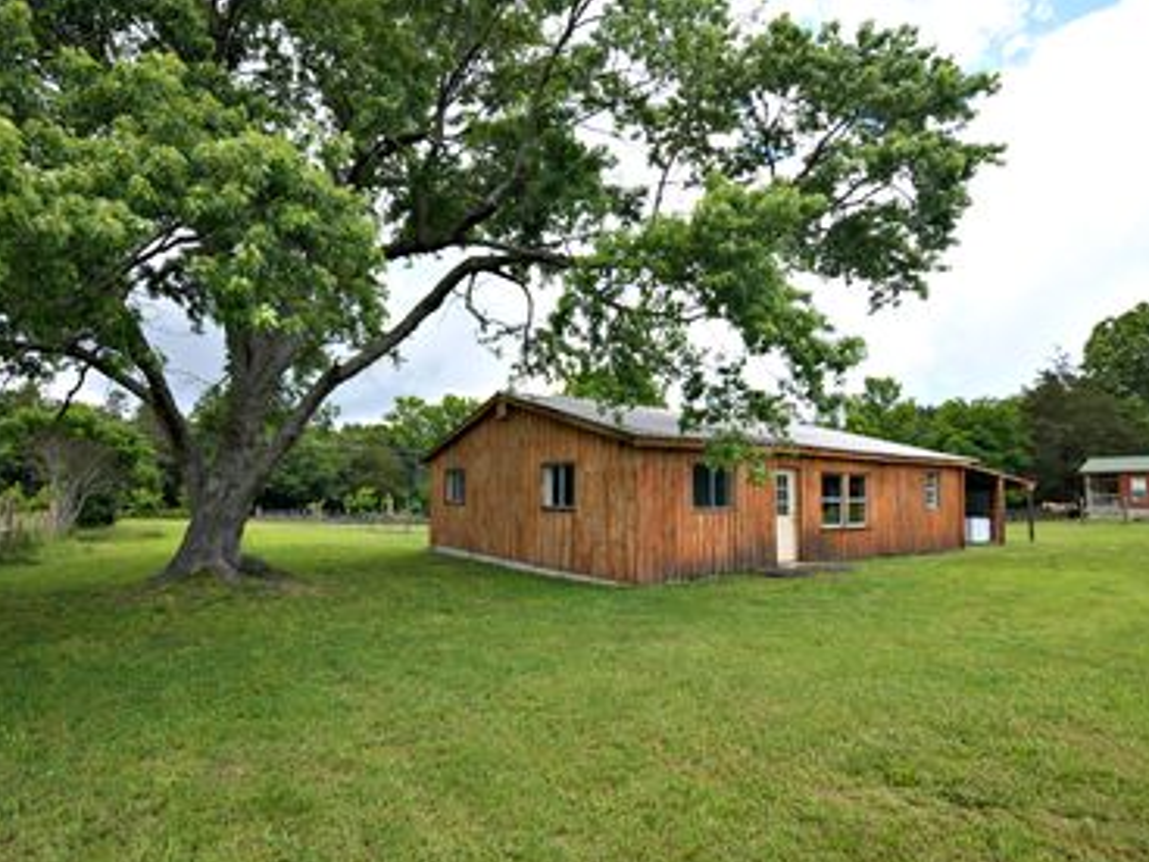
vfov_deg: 71.6
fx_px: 597
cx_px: 539
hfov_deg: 87.6
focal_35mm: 18
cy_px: 445
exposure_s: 1/125
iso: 64
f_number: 5.6
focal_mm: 16
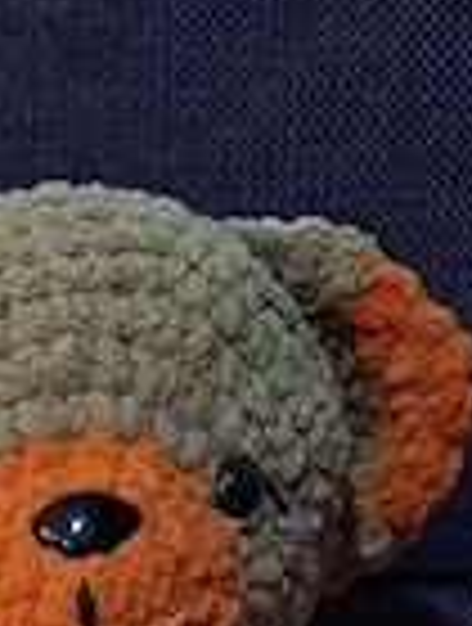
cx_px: 94
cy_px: 793
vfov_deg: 25.6
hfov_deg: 22.1
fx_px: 1194
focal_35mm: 66
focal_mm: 5.54
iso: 250
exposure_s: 1/33
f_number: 1.8
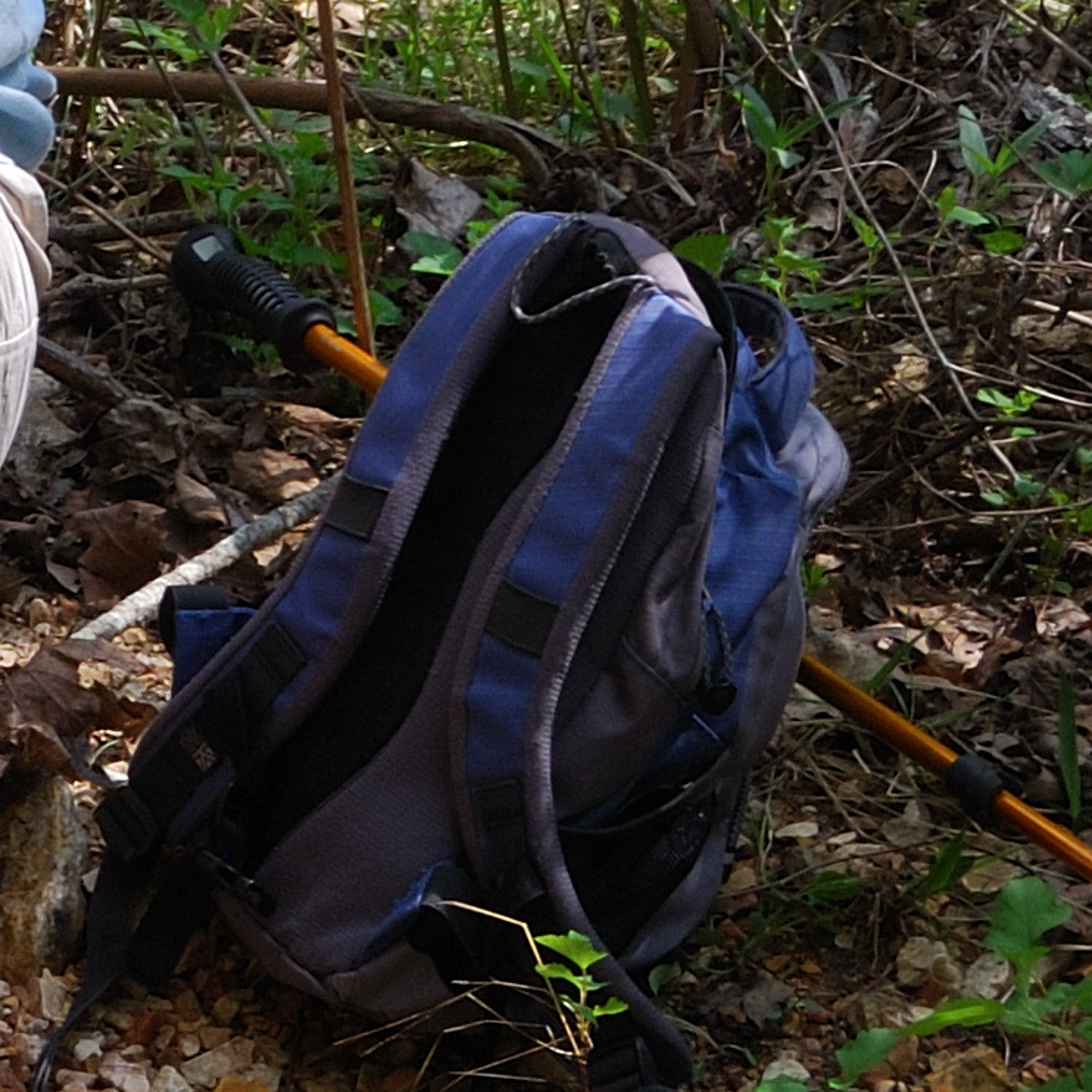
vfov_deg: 7.5
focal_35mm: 233
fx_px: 8324
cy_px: 99
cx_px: -1745
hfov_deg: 7.0
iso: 200
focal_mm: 35
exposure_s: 1/60
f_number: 13
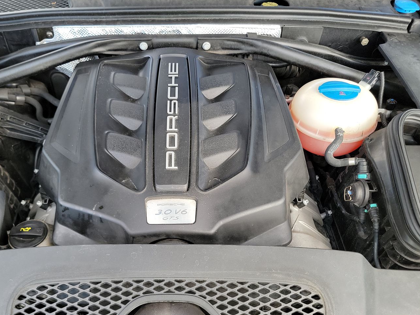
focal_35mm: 30
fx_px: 364
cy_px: 185
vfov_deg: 46.6
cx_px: 177
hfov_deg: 59.7
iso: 66
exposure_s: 1/59
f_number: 1.8
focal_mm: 6.7
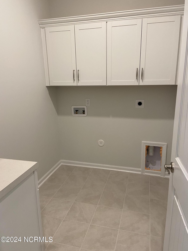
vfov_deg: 67.3
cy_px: 126
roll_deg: +0.8
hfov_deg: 53.1
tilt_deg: -12.3
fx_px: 188
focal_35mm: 26
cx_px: 94
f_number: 1.8
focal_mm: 4.25
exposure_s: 1/60
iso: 125
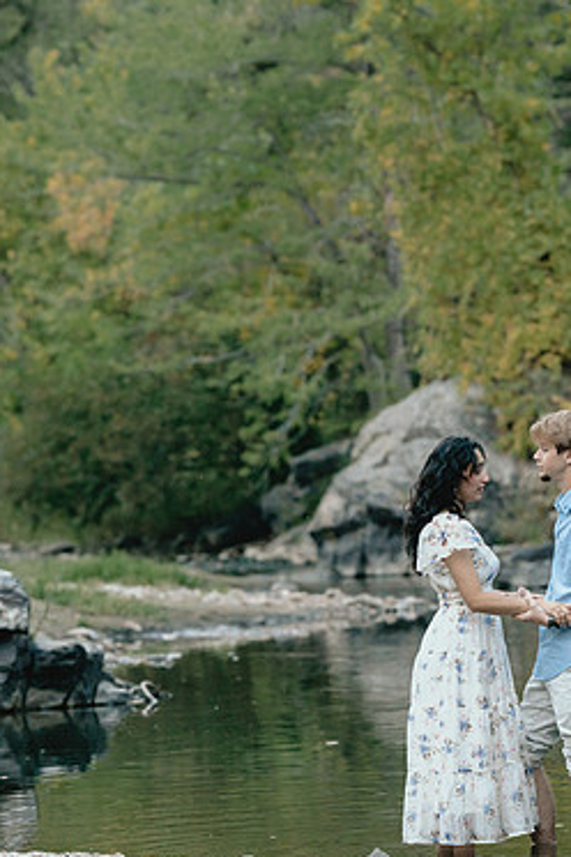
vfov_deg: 10.5
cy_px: 427
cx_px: 251
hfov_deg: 7.0
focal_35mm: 195
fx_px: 4639
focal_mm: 125
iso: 1000
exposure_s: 1/200
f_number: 3.5
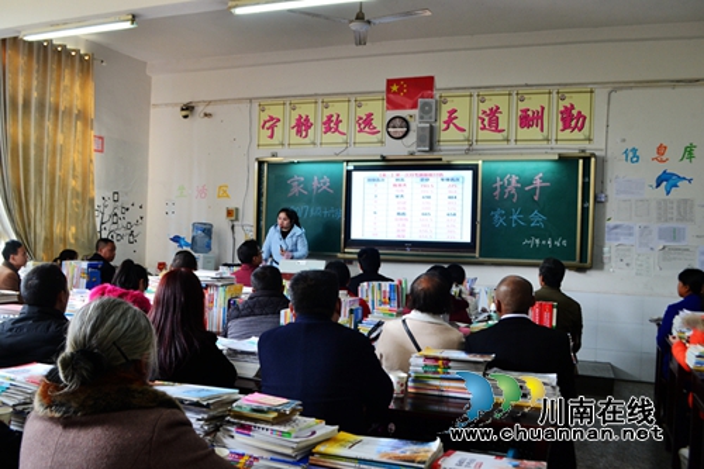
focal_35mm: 33
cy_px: 234
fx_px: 645
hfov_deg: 57.2
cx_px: 352
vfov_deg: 39.9
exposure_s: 1/20
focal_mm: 22
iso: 400
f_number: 6.3
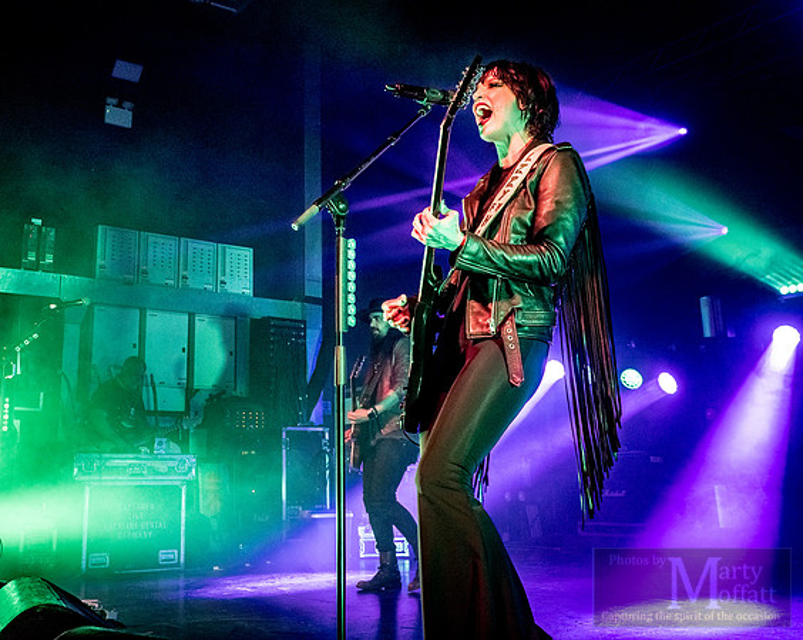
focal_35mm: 39
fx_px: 935
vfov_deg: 37.8
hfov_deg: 46.3
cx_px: 334
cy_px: 284
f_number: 4
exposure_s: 1/125
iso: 1600
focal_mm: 17
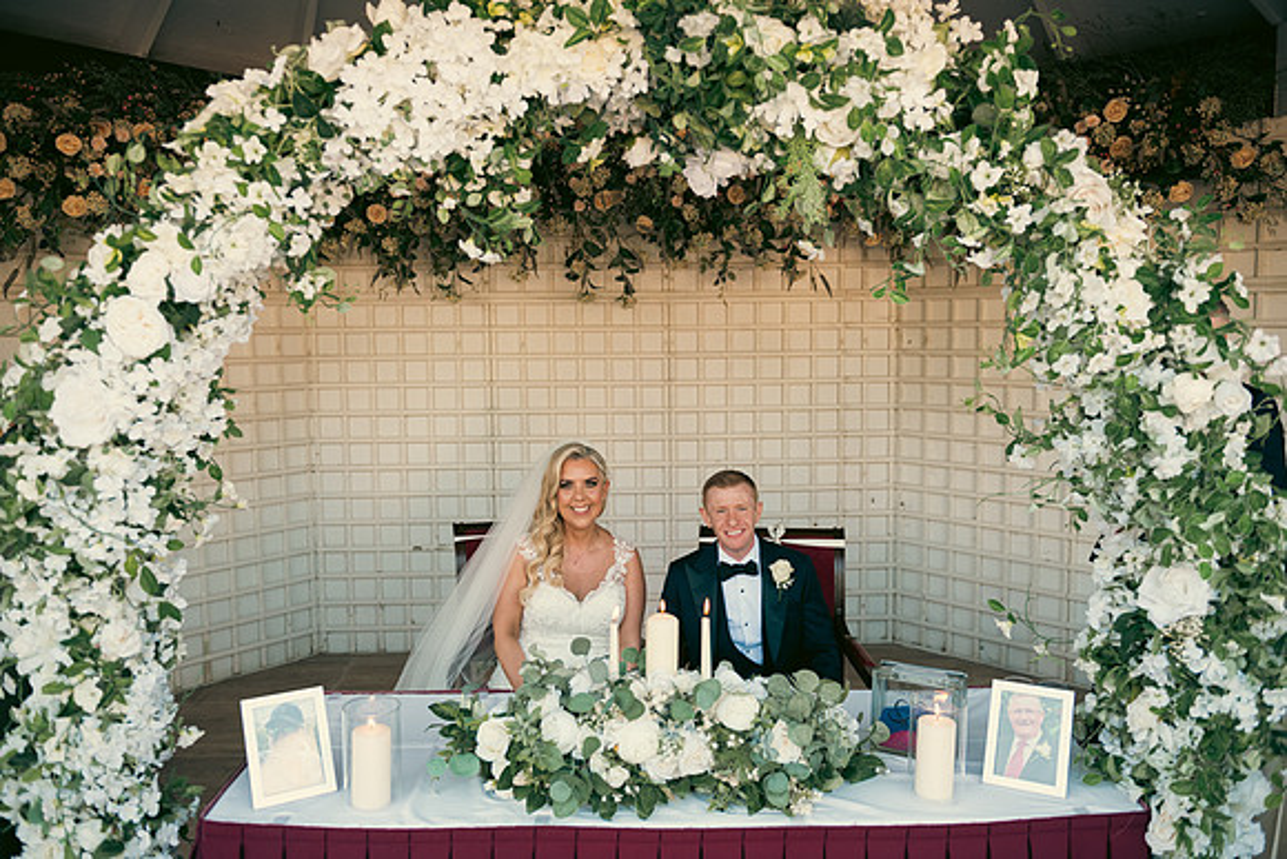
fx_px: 1037
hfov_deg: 63.6
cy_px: 430
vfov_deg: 45.0
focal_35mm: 29
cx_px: 644
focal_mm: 29
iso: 320
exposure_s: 1/250
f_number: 3.5
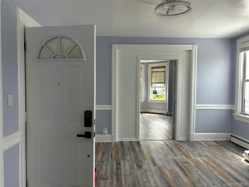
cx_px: 124
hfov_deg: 67.3
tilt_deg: -2.0
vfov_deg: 53.1
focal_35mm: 26
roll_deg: -0.7
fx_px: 187
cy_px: 94
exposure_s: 1/187
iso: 40
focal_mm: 5.96
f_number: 1.6
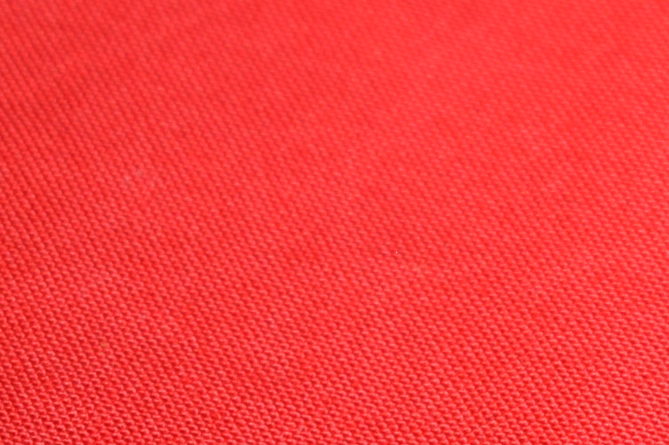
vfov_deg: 5.5
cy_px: -57
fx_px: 4663
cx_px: 1210
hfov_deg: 7.9
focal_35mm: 251
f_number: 5.6
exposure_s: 1/30
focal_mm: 42
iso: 400
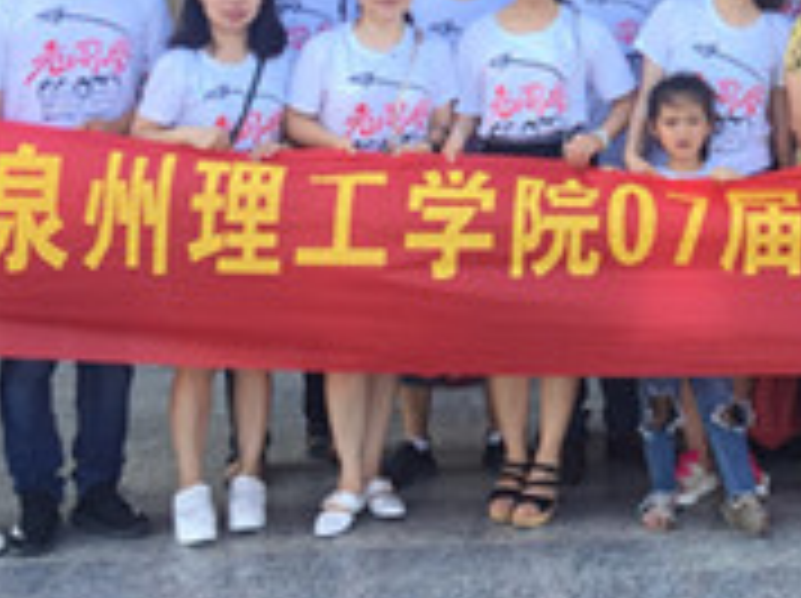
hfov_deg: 18.8
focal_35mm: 98
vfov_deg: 14.5
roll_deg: +0.0
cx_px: 1004
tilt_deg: +3.0
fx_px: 2265
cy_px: -157
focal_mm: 4.15
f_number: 2.2
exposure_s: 1/247
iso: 32
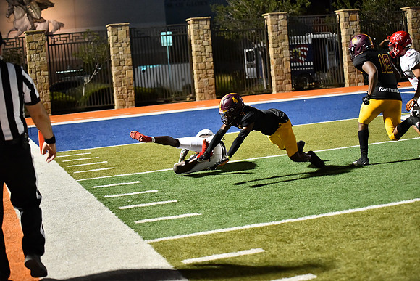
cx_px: 210
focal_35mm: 70
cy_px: 140
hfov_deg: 28.8
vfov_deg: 19.5
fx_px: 817
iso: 9000
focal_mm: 70
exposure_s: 1/1250
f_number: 2.8
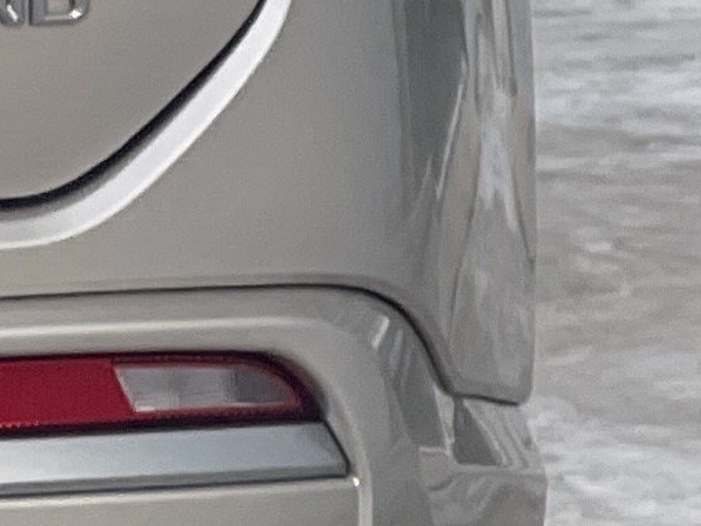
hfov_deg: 3.8
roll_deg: +1.7
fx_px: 10270
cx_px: -1447
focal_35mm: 507
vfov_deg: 2.9
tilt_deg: -3.4
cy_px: -308
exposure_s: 1/630
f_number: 2.2
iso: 32
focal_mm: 7.5
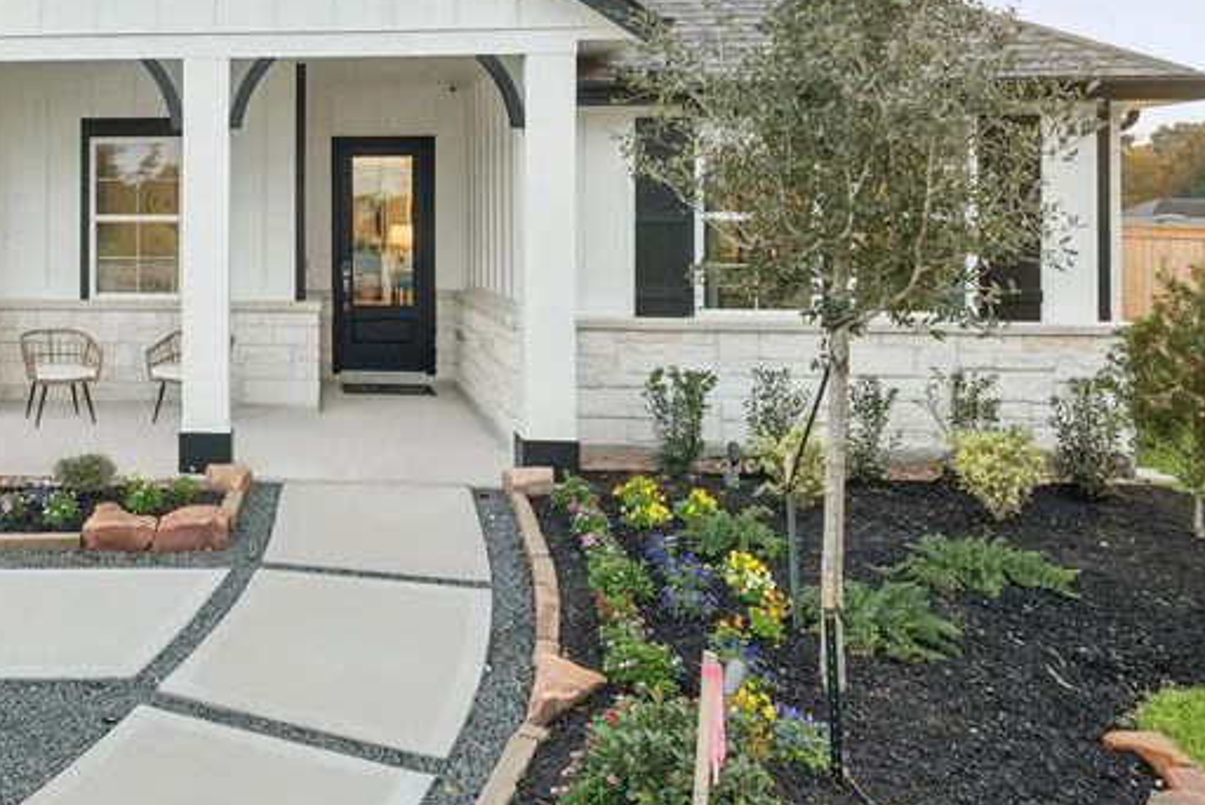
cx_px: 174
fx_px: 1139
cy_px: 262
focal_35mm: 34
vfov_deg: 38.5
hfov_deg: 50.9
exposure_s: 1/25
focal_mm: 17
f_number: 8
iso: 320
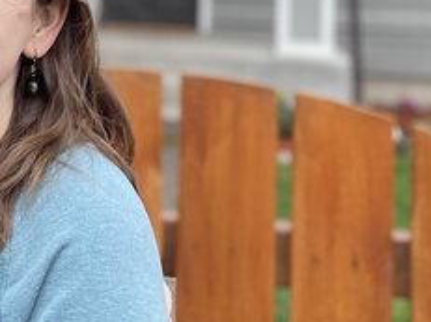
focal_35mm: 90
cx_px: -119
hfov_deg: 20.1
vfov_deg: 15.9
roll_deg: -1.0
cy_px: -50
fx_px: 1120
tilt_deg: +1.5
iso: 50
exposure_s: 1/749
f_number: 1.6
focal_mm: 4.2
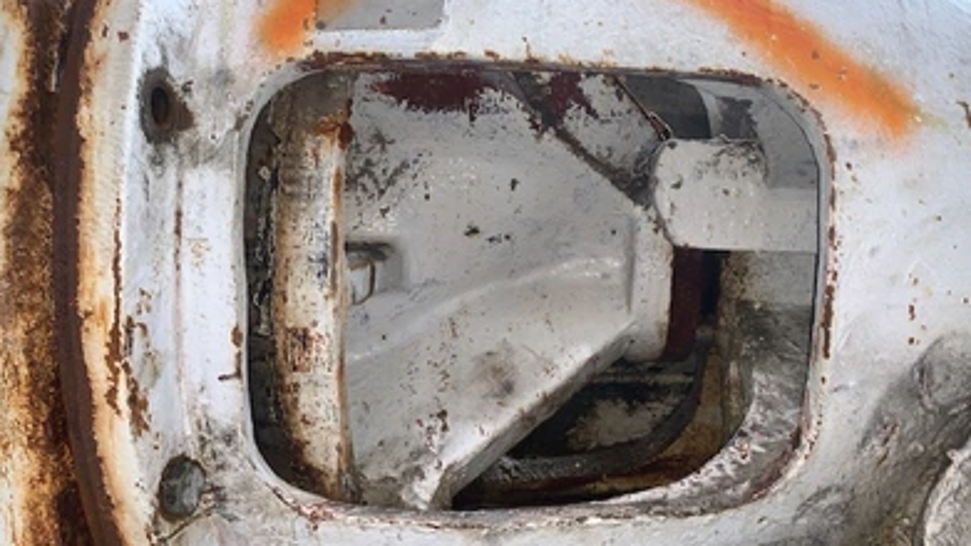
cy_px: 308
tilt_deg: -7.6
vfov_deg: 40.1
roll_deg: +0.4
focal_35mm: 29
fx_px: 747
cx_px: 484
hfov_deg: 66.1
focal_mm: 4.25
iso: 40
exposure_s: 1/42
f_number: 1.8
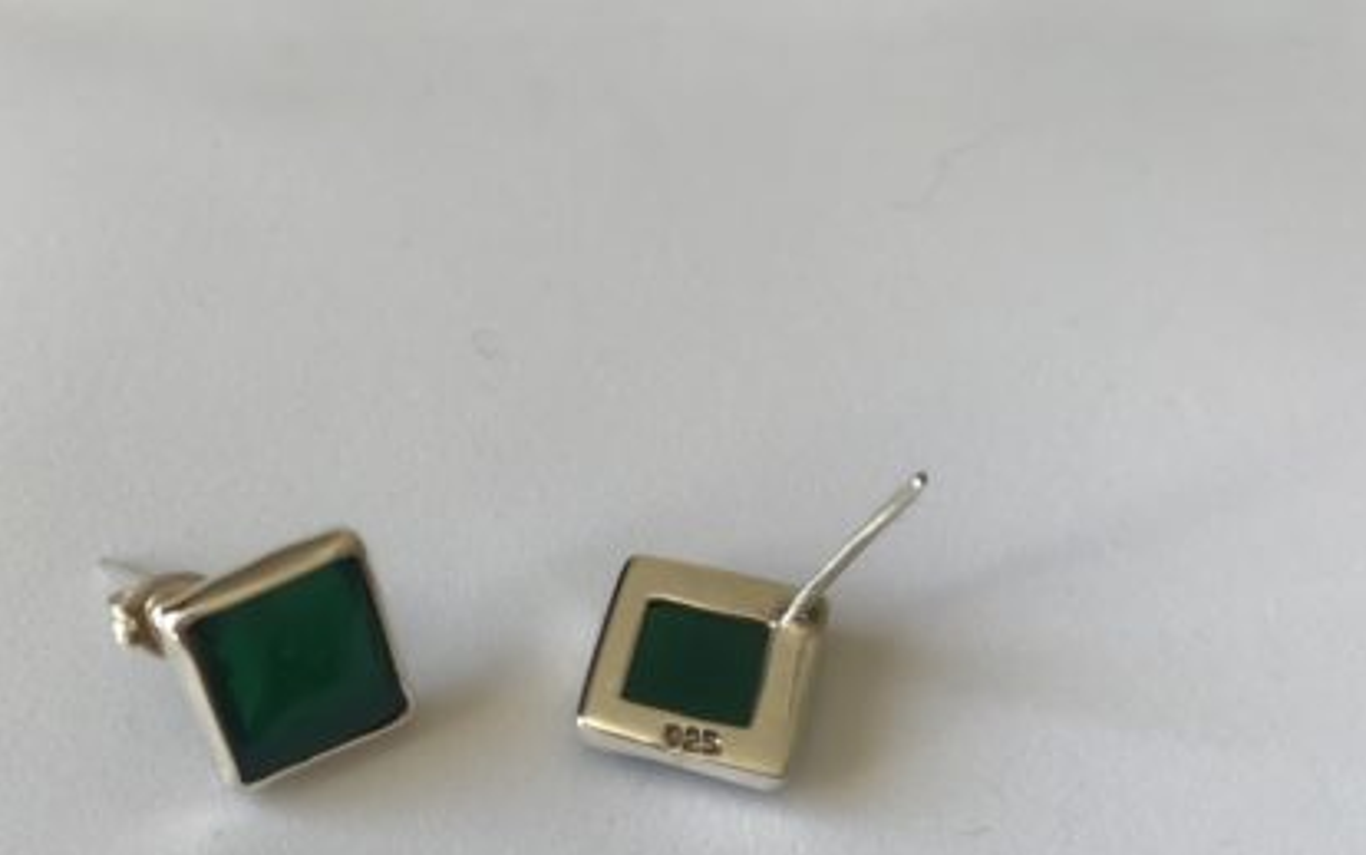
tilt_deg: -55.9
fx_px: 1601
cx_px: 459
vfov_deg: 28.9
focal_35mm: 43
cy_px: 733
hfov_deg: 45.5
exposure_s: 1/205
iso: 20
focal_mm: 3.99
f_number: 1.8
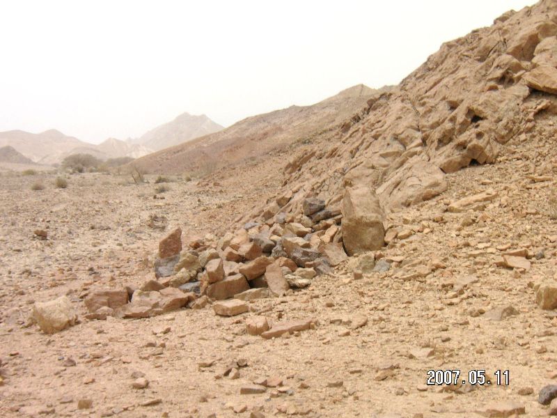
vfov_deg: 21.0
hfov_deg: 27.8
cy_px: 209
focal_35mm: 70
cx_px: 278
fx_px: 1126
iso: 100
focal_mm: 11.7
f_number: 11
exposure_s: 1/180
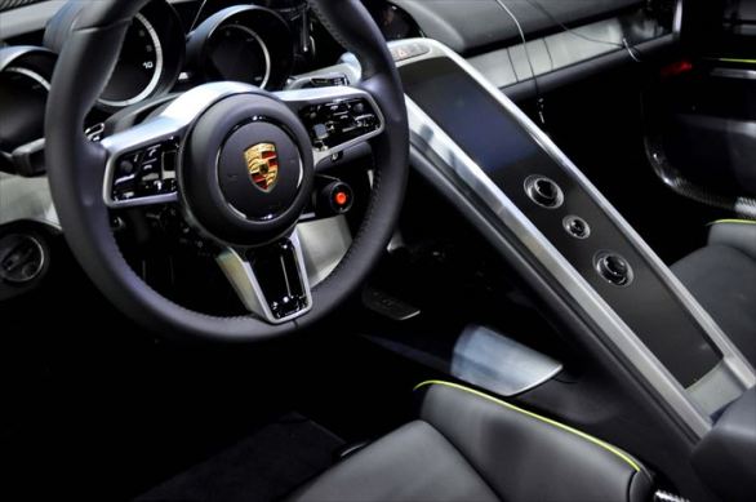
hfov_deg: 46.5
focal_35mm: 42
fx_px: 881
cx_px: 378
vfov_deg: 31.8
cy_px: 251
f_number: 4
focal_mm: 28
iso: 1400
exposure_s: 1/8
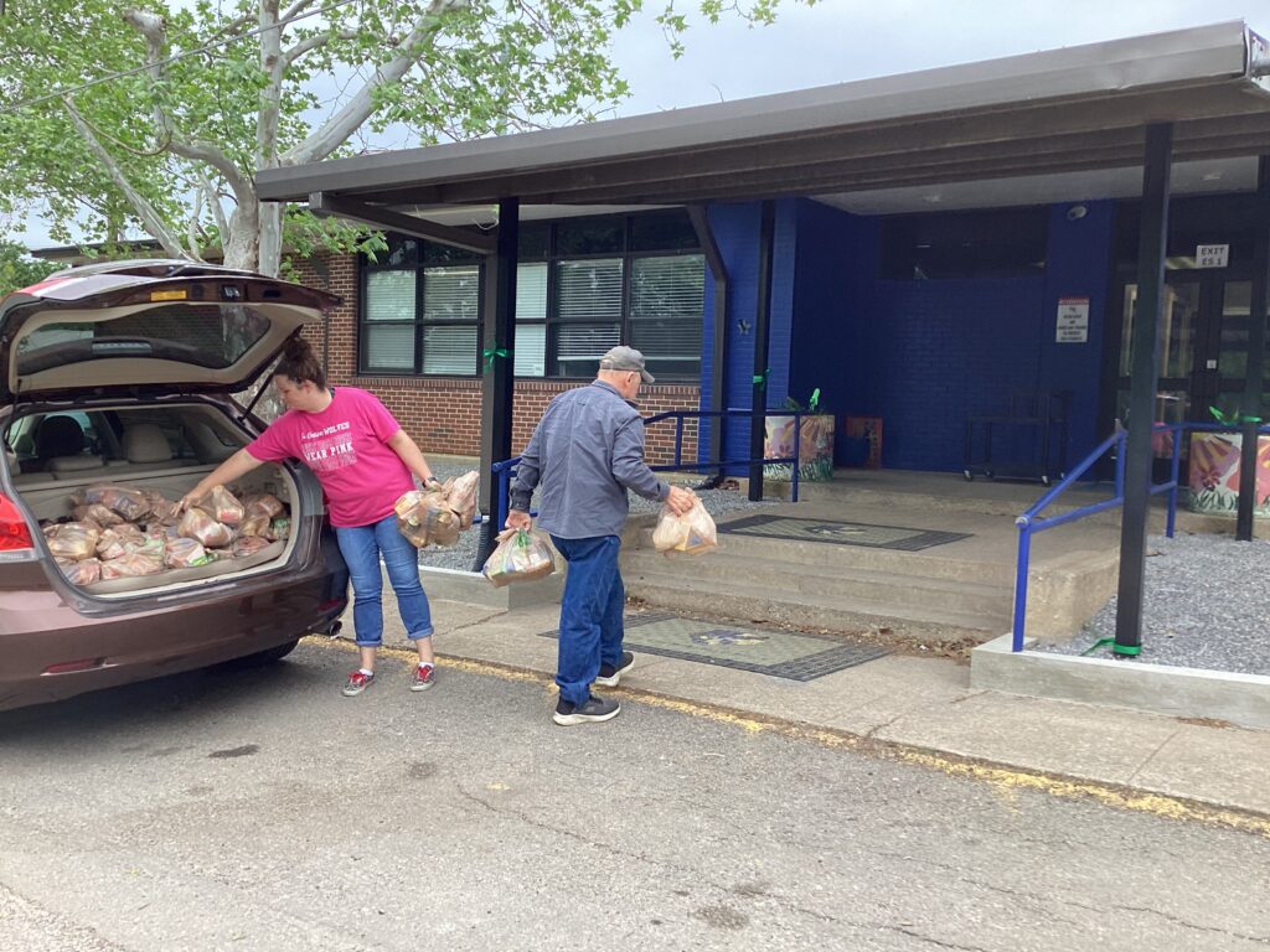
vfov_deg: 45.4
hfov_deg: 58.4
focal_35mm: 31
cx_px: 635
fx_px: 1137
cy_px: 476
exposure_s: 1/196
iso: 25
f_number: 2.4
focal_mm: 3.3
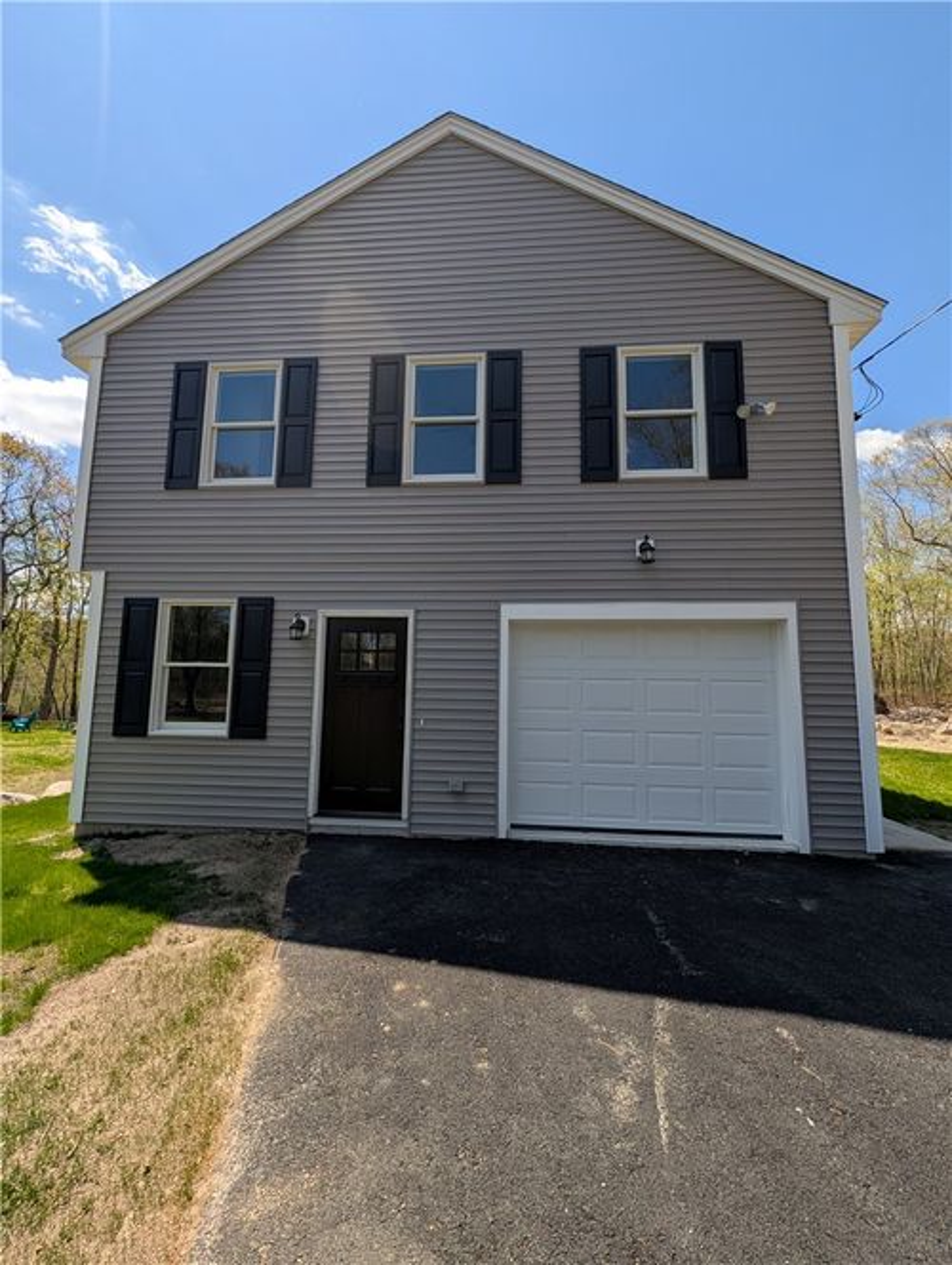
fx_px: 439
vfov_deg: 110.5
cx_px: 476
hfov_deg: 94.6
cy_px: 632
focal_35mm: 12
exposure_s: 1/2924
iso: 53
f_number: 1.7
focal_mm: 2.02
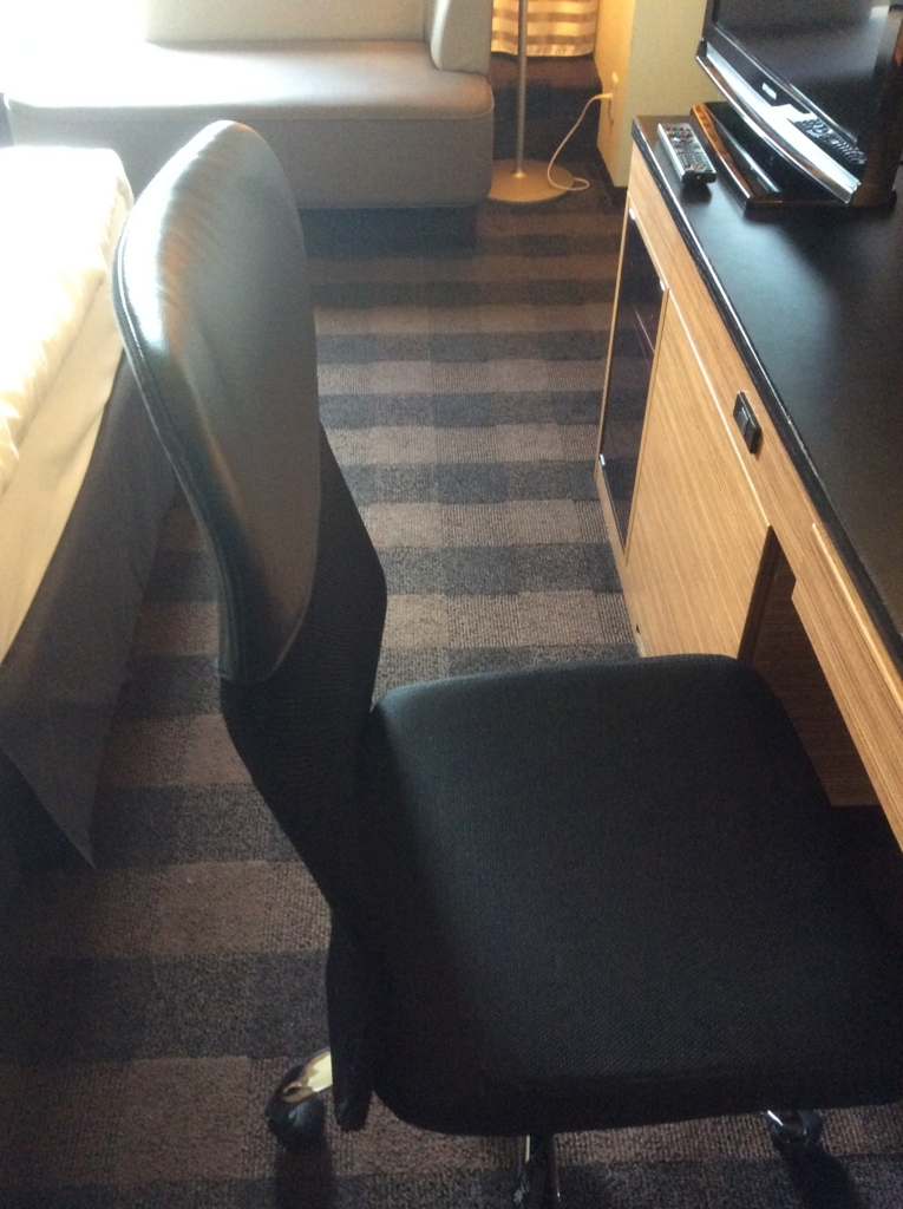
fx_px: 1116
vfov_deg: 56.9
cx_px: 452
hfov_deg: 44.1
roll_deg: -3.3
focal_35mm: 32
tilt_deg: -41.8
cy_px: 604
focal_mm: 3.3
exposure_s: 1/24
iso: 250
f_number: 2.4
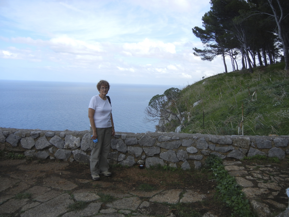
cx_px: 144
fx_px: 250
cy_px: 108
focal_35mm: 30
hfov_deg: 60.0
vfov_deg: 46.8
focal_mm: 5.4
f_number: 7
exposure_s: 1/233
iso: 160
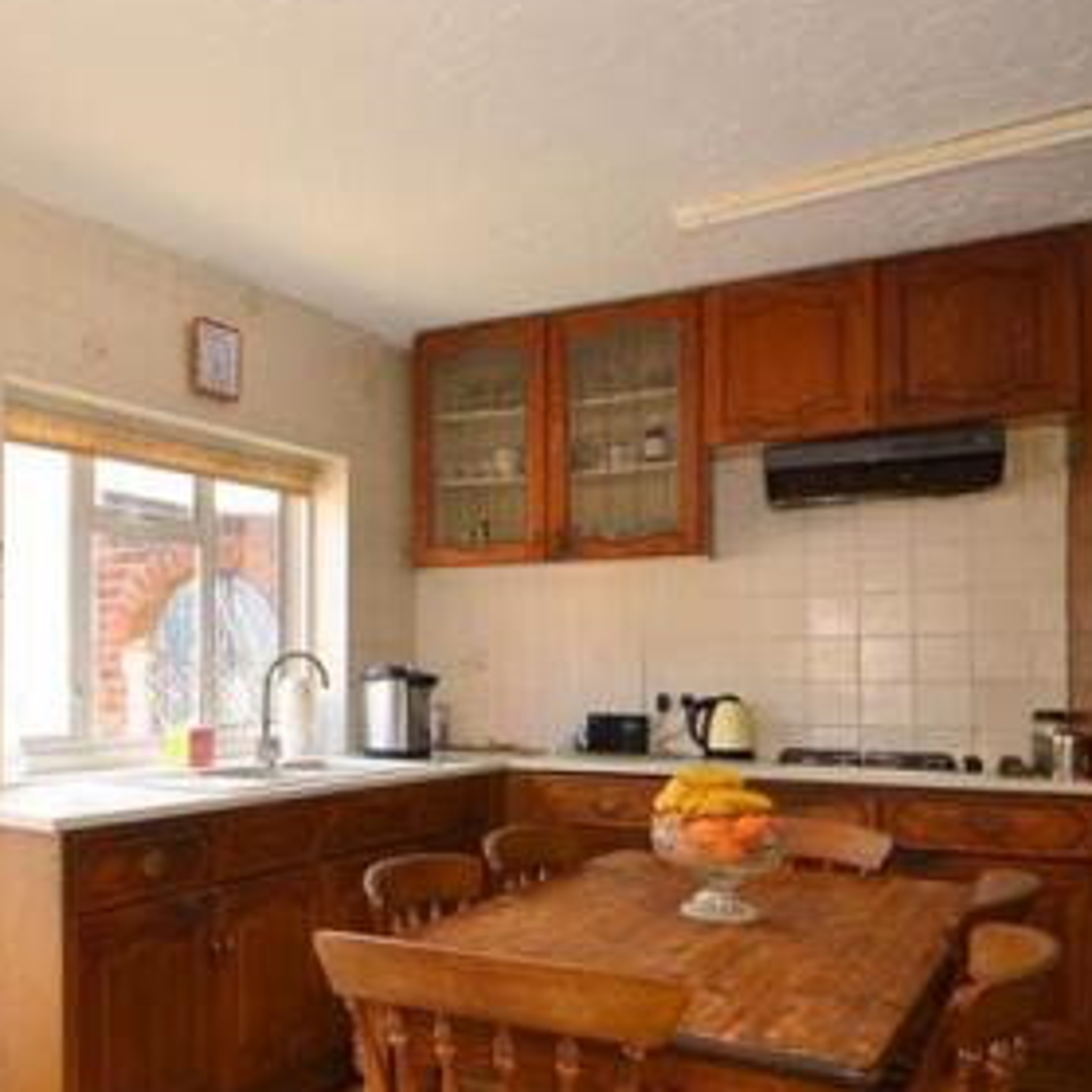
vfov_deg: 49.3
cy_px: 671
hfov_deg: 44.6
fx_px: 1178
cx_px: 82
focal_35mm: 33
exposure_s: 1/25
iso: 200
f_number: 8
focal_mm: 11
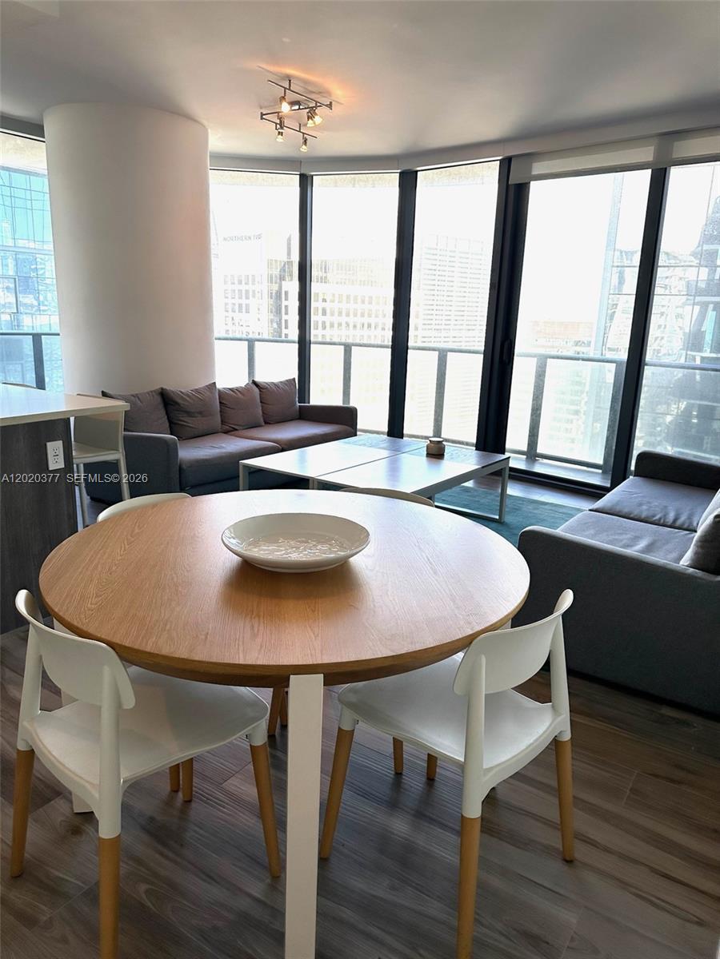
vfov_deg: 71.6
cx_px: 360
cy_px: 480
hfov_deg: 56.8
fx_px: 666
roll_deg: -1.3
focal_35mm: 24
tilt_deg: -13.2
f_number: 1.78
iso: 80
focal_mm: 6.86
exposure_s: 1/327
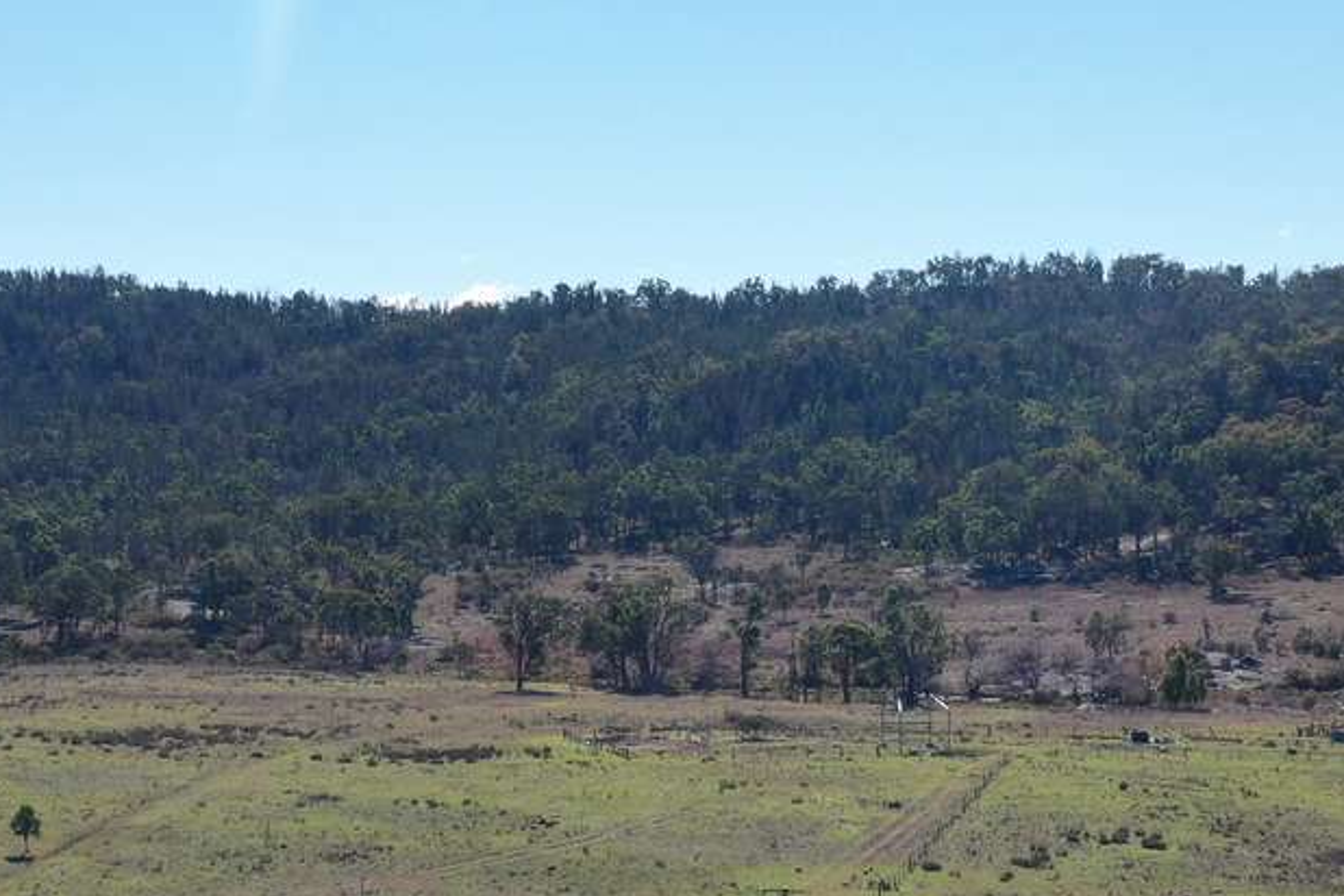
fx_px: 3248
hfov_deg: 23.4
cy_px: 831
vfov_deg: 15.5
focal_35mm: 87
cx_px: 565
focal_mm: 10.26
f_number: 5.6
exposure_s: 1/500
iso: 100
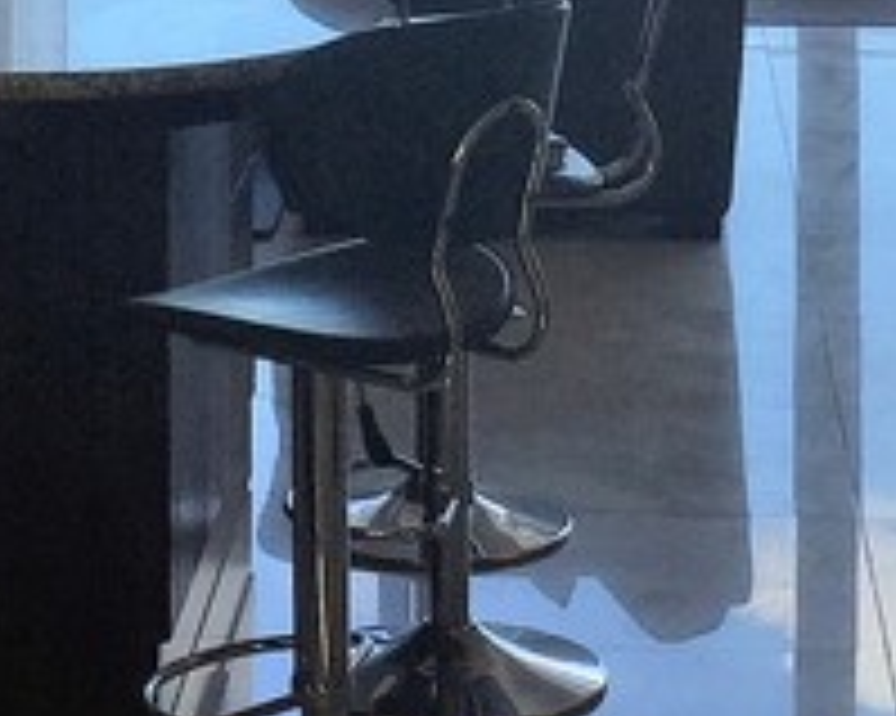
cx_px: 302
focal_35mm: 146
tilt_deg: -2.5
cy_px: -450
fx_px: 3870
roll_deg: -0.8
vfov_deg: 10.1
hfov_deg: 13.2
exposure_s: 1/380
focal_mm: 4.15
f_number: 2.2
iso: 32
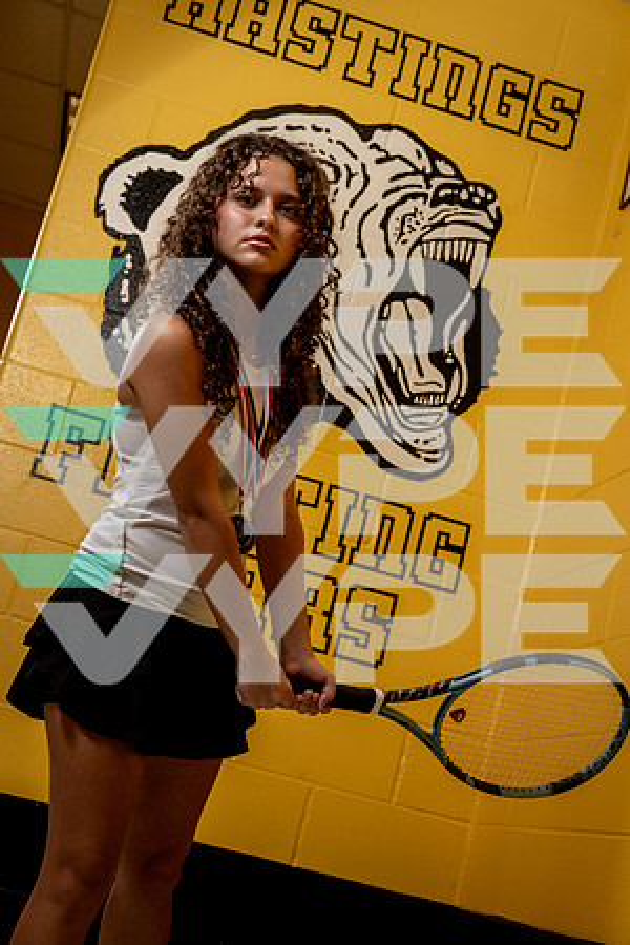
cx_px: 315
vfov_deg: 35.6
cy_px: 472
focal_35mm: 56
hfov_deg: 24.2
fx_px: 1470
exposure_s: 1/250
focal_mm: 56
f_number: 5.6
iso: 500
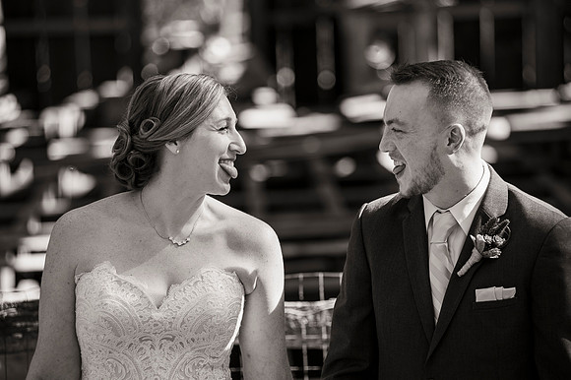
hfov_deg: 13.3
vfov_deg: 8.8
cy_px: 190
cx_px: 286
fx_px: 2457
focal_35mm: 155
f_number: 3.2
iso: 160
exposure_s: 1/250
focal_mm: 155
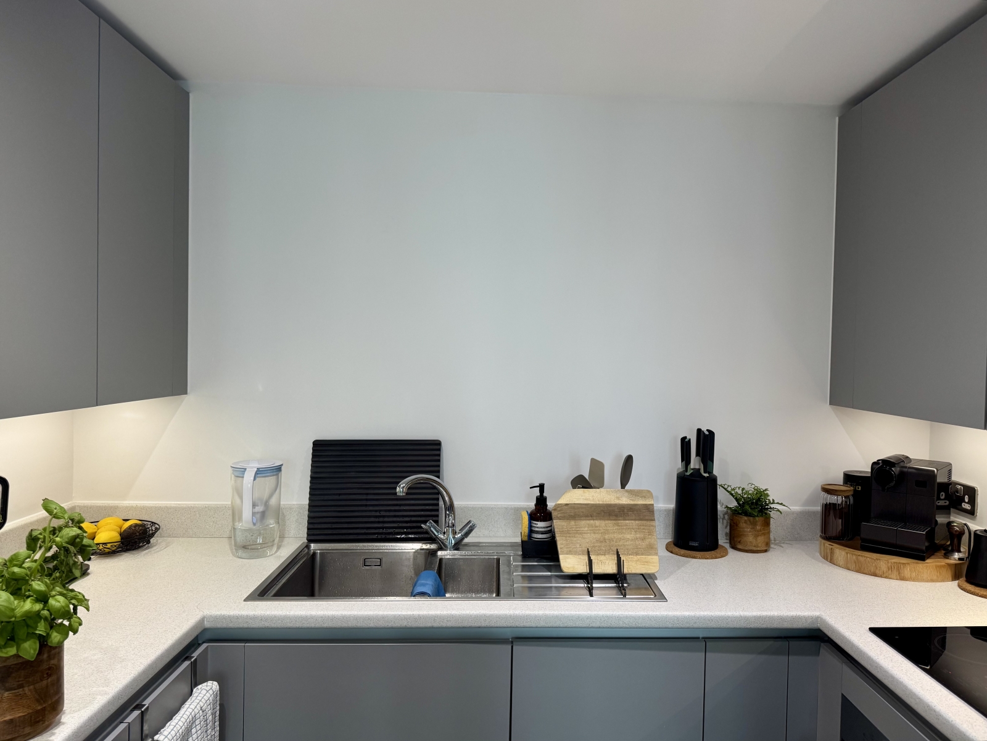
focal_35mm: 24
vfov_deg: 56.8
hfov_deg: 71.6
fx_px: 684
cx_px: 494
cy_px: 370
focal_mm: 6.76
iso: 200
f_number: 1.78
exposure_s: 1/100
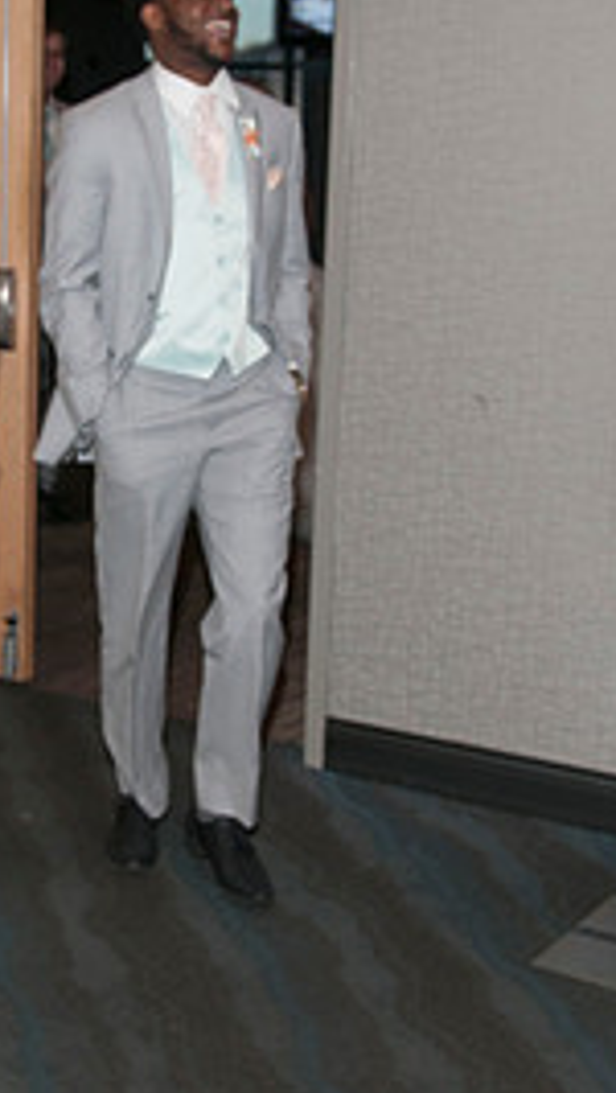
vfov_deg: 30.5
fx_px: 2000
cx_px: 101
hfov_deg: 17.3
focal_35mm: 69
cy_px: 460
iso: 400
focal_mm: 26
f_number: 5.6
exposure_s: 1/60
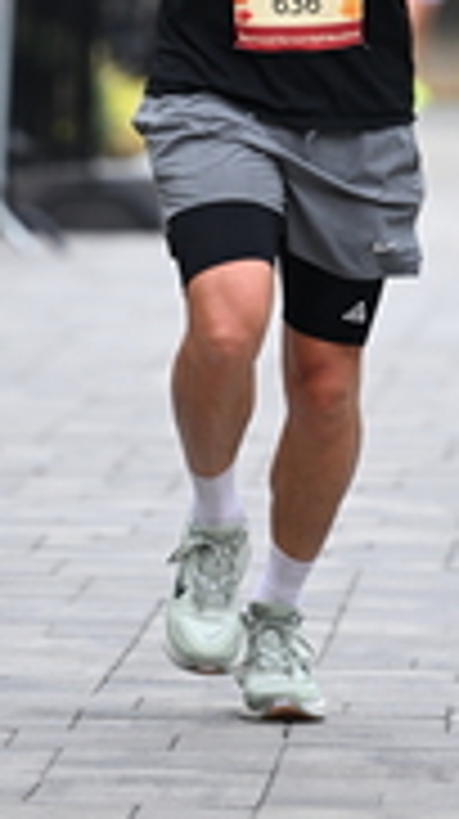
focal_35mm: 539
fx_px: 11695
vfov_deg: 4.0
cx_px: 277
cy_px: -216
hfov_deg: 2.2
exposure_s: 1/2000
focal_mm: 170
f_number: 2.8
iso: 640
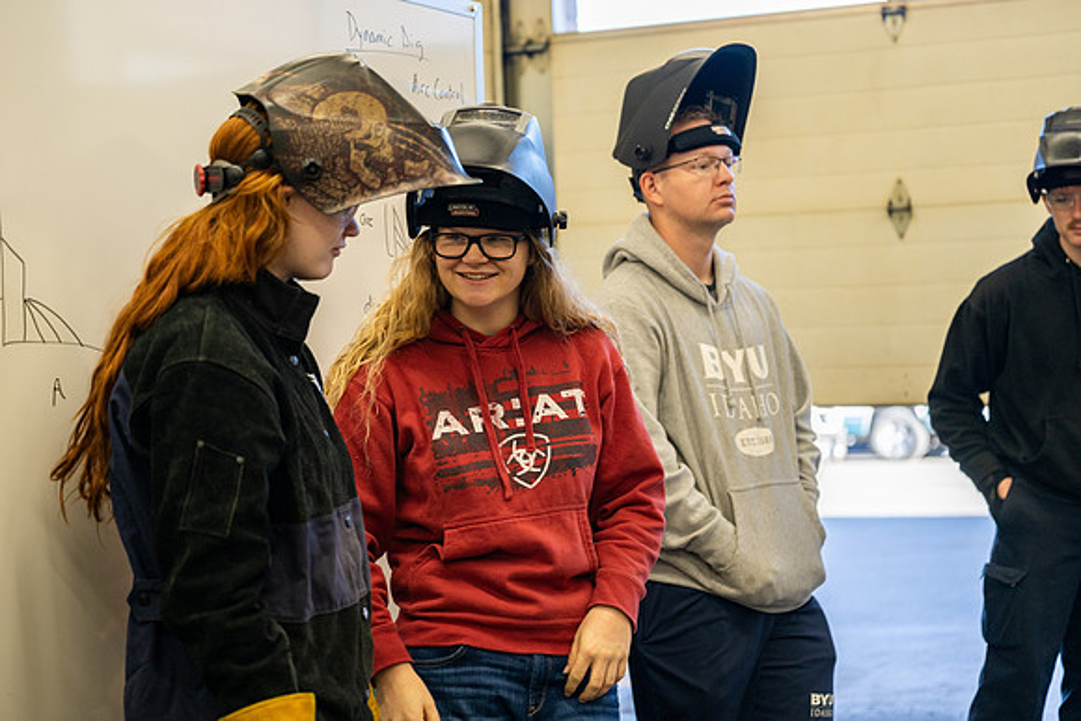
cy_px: 360
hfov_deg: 28.8
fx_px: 2102
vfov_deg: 19.5
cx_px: 540
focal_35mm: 70
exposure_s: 1/200
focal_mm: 70
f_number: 3.2
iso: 320
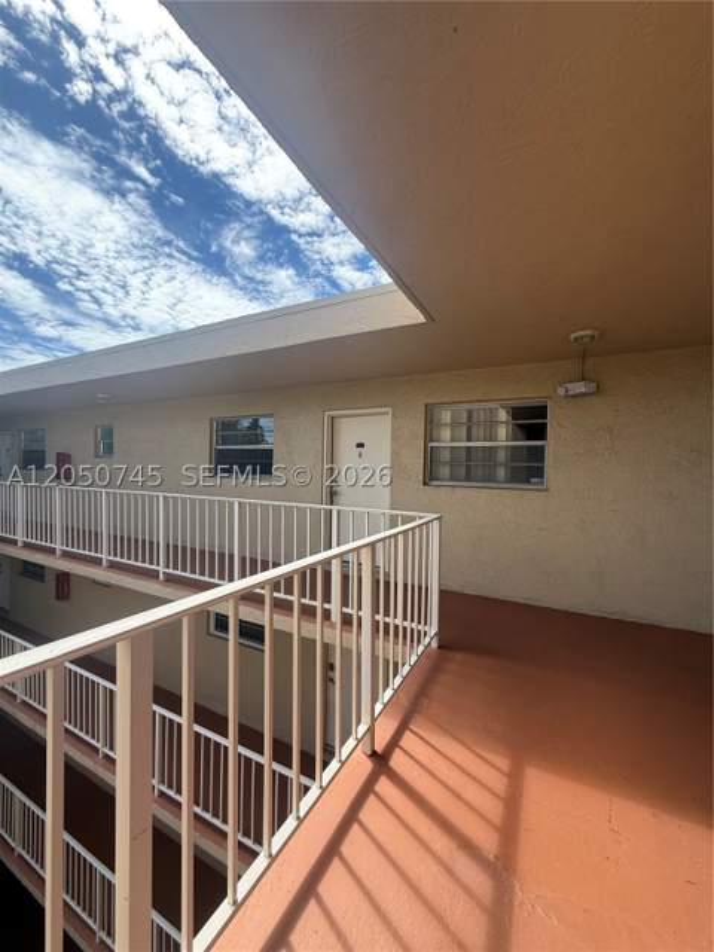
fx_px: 385
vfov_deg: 102.1
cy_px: 476
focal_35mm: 14
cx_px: 357
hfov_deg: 85.7
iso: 50
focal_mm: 2.22
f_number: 2.2
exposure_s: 1/522
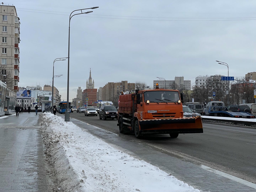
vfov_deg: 28.0
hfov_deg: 36.8
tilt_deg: +2.1
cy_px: 96
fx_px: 385
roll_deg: +0.3
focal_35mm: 52
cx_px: 128
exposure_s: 1/761
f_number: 2
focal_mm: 6
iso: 32
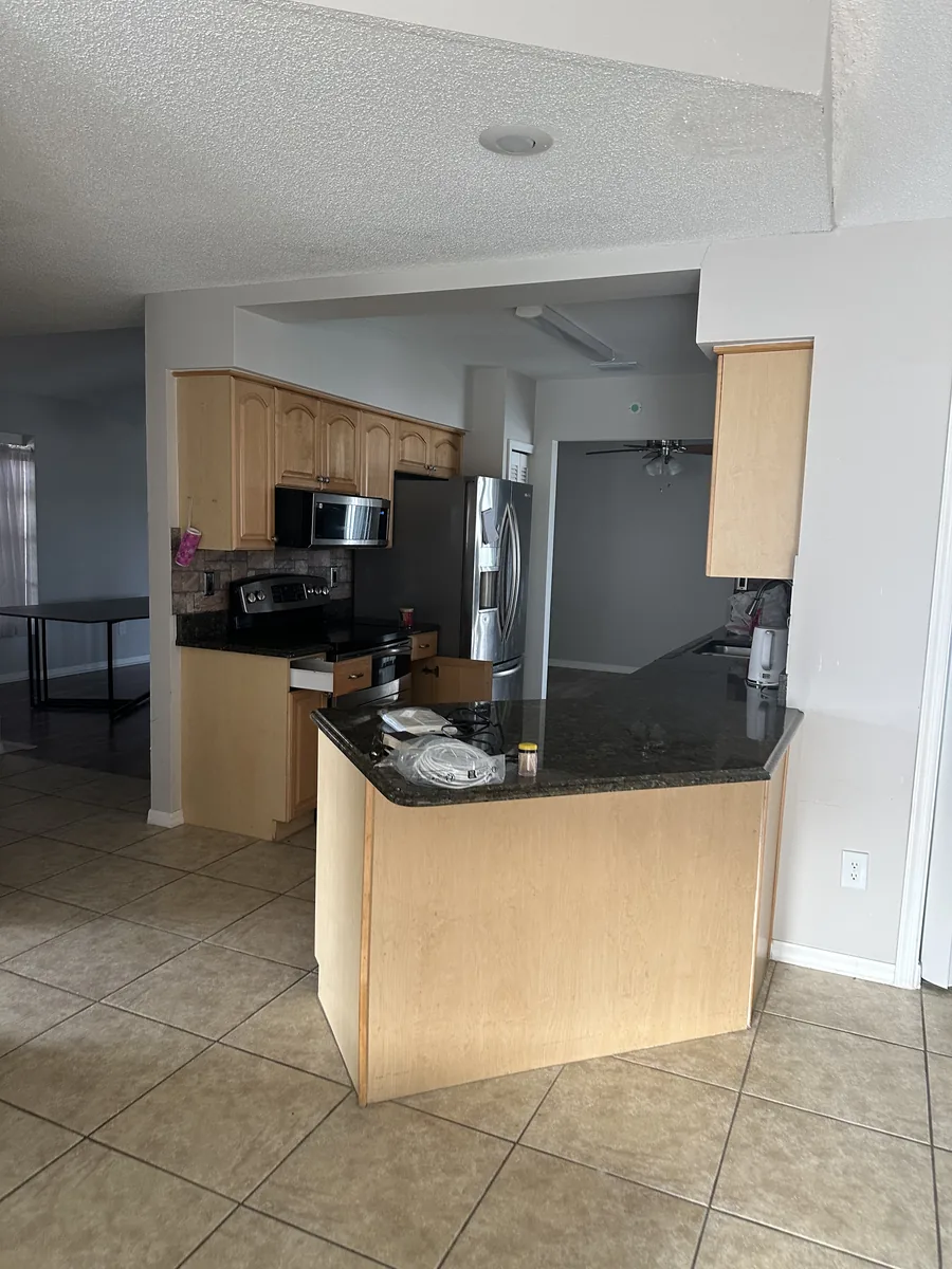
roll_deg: +0.1
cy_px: 634
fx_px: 880
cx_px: 476
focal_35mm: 24
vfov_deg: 71.6
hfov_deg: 56.8
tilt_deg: -1.4
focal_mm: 6.86
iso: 250
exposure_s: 1/97
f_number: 1.78
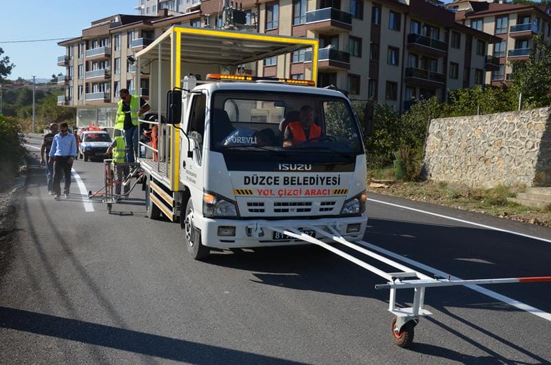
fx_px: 573
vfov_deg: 35.3
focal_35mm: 38
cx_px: 276
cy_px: 182
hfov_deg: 51.4
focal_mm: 25
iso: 100
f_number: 9
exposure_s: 1/250
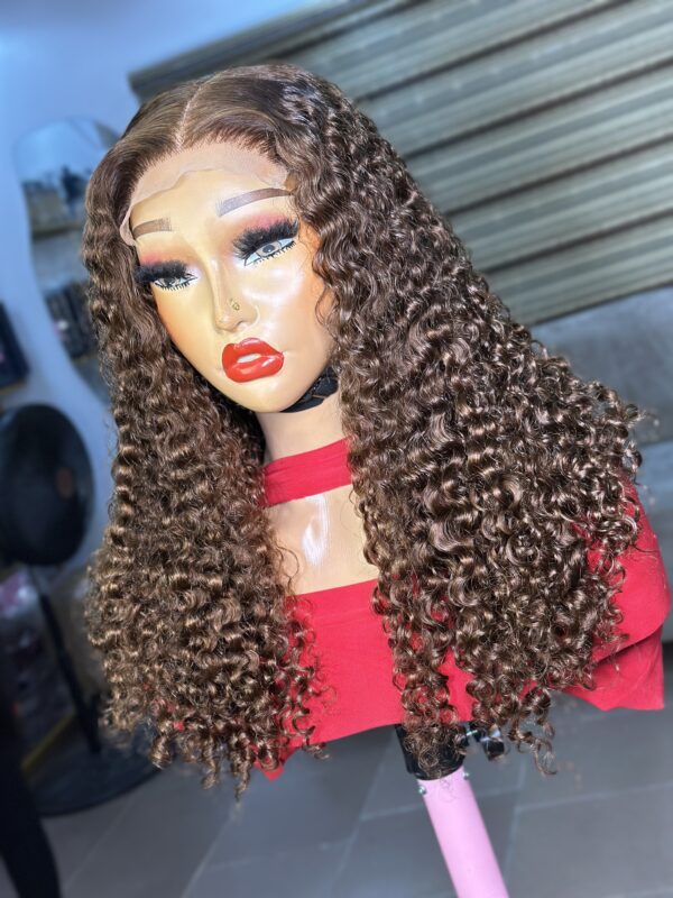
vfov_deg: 39.7
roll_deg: +18.7
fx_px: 1244
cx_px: 336
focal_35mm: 48
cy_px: 449
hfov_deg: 30.3
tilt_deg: -8.9
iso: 80
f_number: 1.78
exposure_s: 1/651
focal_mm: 6.86
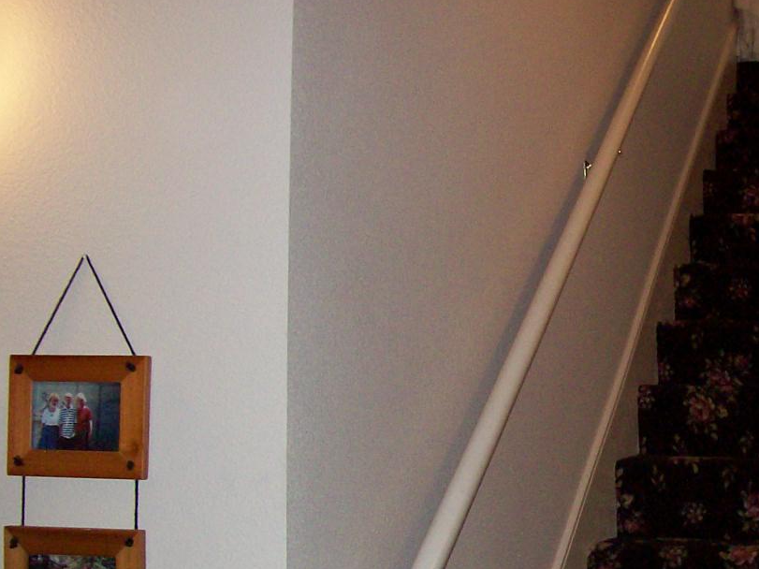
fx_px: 1557
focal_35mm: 71
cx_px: 688
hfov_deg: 26.5
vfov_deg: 20.6
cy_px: 386
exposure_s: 1/64
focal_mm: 6
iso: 140
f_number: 2.7
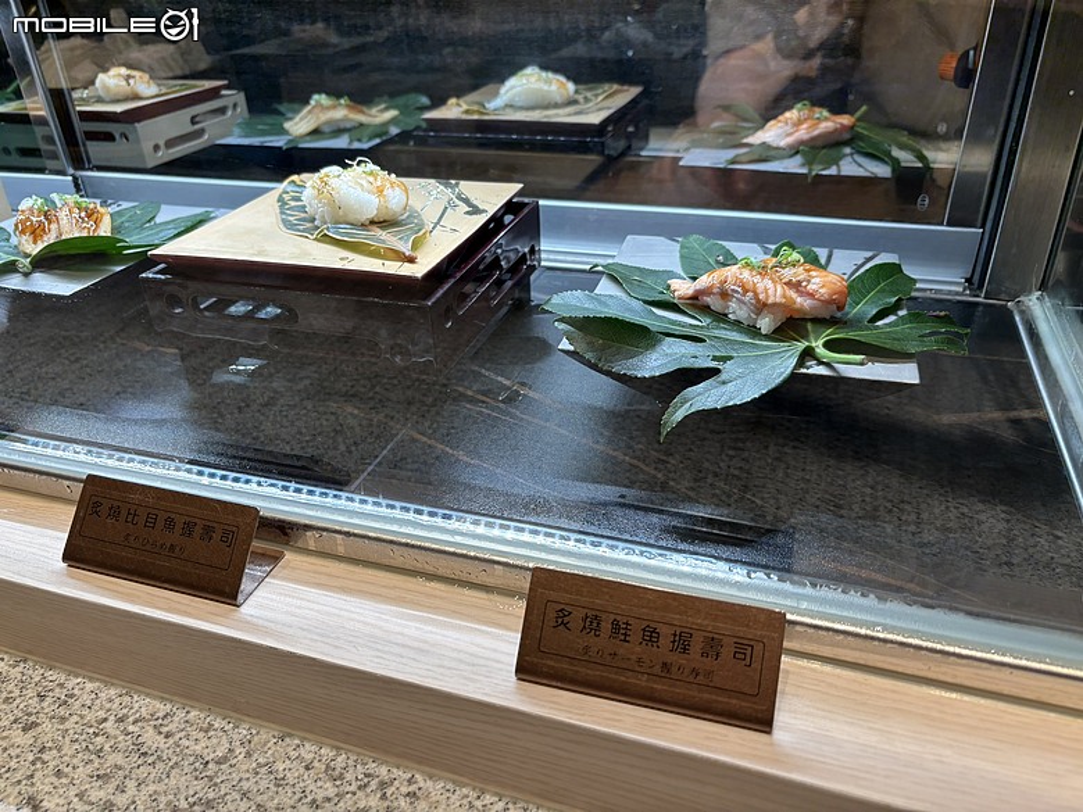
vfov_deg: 53.1
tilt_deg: -30.4
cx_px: 542
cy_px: 406
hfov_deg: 67.3
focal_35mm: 26
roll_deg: +2.8
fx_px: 813
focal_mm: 5.96
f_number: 1.6
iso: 64
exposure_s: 1/120
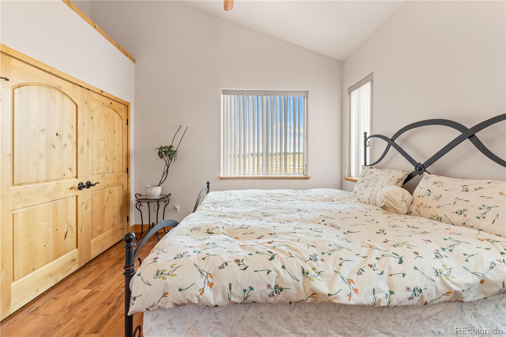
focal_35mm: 15
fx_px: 211
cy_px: 168
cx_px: 253
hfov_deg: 100.4
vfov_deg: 77.3
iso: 200
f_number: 10
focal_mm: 10
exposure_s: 1/4
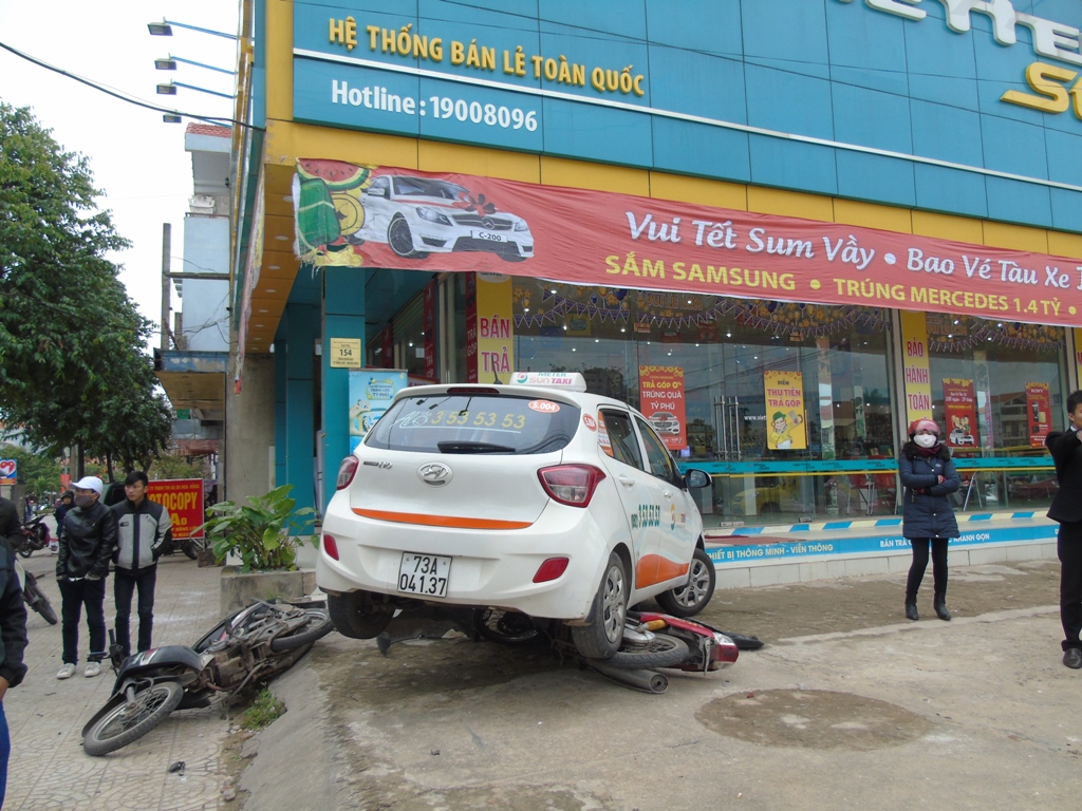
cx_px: 541
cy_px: 406
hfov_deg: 69.4
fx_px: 781
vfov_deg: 54.9
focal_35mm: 25
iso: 80
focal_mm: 4.4
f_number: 3.4
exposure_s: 1/400
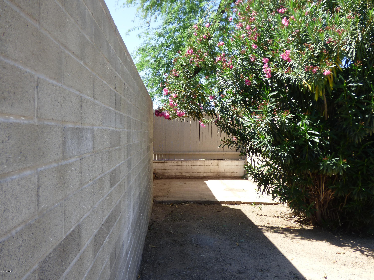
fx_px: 367
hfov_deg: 54.0
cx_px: 187
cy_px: 140
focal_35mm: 34
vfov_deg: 41.8
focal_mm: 5.97
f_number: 3.4
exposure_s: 1/320
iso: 100
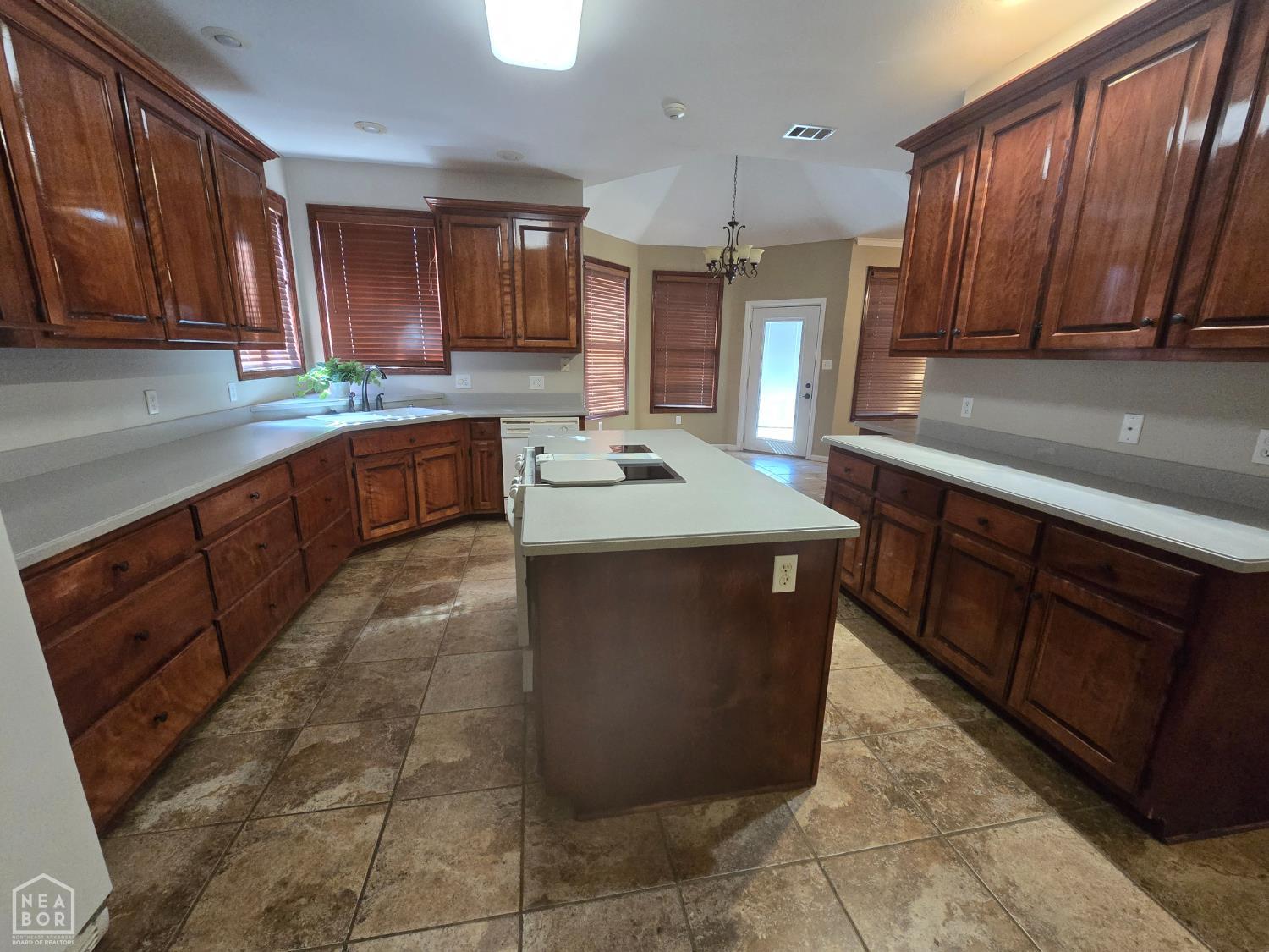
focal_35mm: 13
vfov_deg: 89.9
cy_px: 476
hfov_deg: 106.2
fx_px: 477
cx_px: 634
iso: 640
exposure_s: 1/60
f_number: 2.2
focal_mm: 2.2
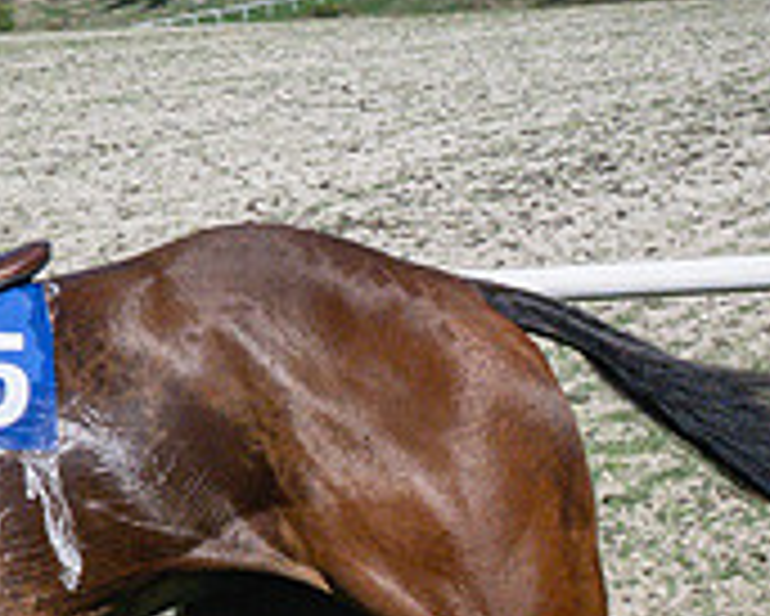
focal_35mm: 354
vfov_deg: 4.4
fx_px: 8072
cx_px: 11
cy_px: 590
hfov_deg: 5.4
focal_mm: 74
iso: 2500
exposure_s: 1/1600
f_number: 20
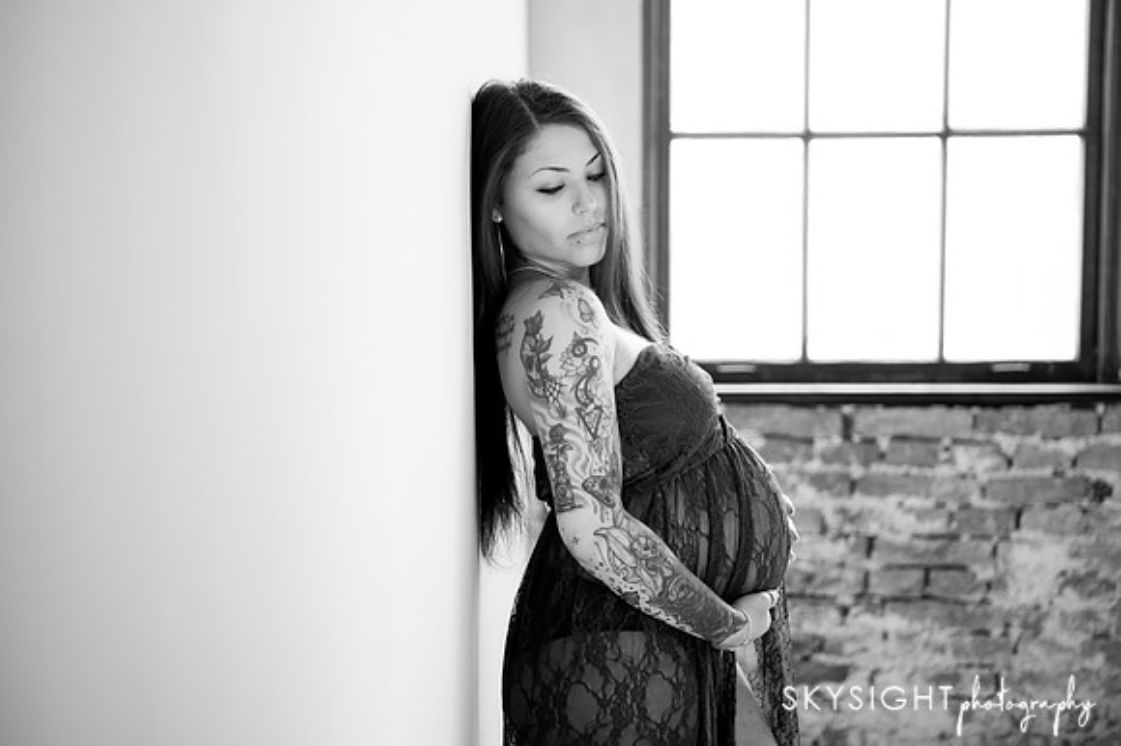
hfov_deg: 29.4
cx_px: 604
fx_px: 2139
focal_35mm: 69
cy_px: 373
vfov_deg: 19.8
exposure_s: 1/125
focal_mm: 62
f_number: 2.8
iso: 640
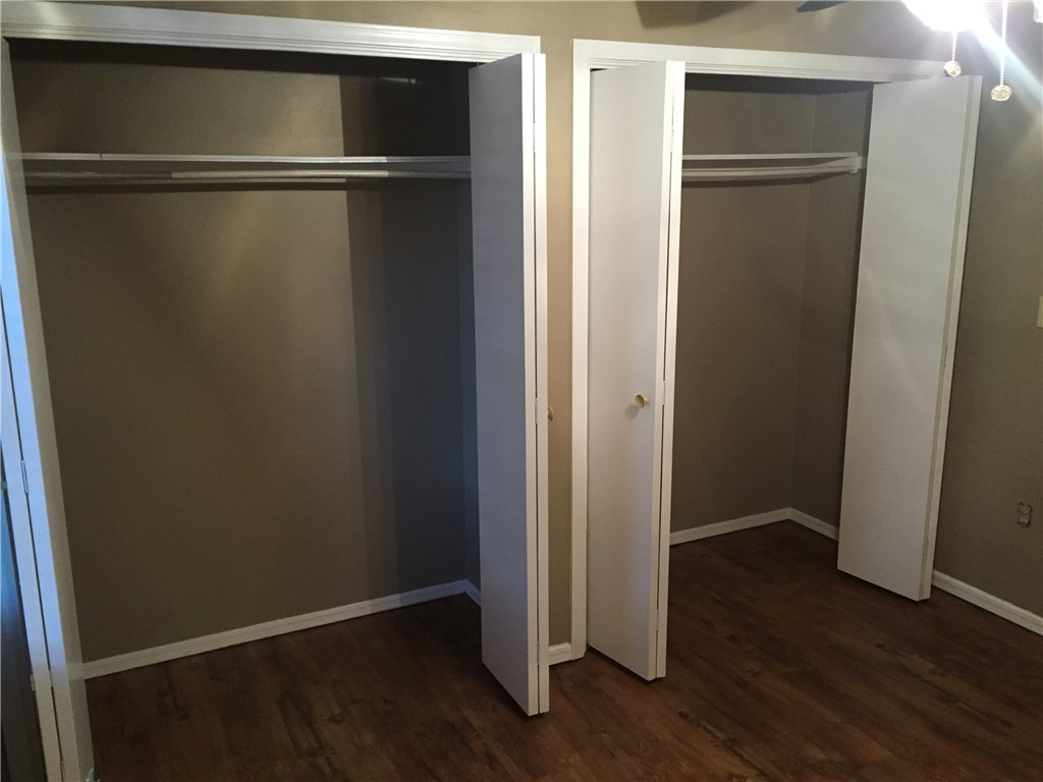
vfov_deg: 48.2
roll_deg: -0.1
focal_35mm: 29
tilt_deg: -13.1
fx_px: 874
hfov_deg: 61.7
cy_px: 391
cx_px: 522
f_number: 2.2
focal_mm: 4.15
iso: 250
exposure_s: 1/30
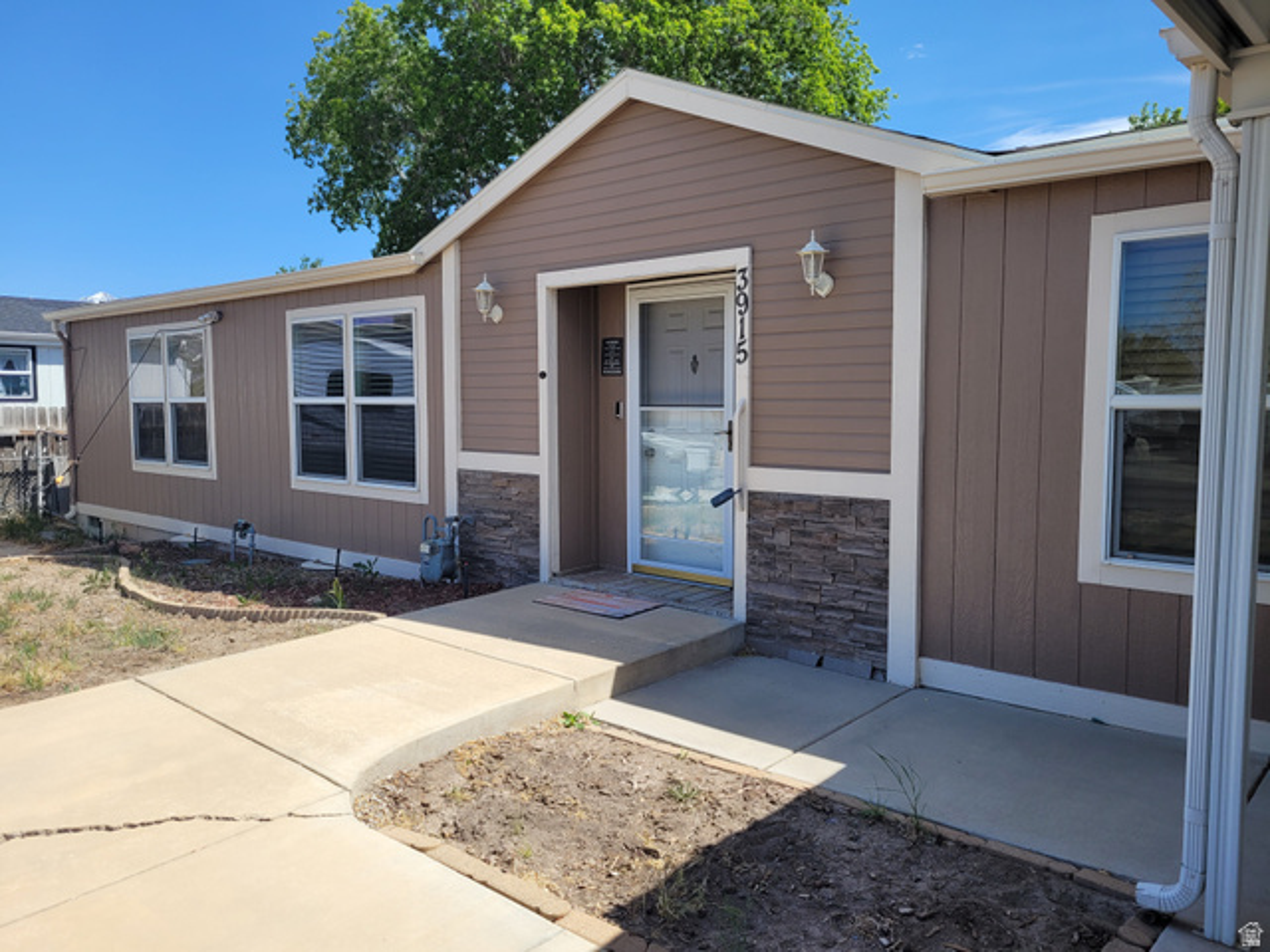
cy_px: 476
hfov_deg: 67.3
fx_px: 954
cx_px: 635
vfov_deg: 53.1
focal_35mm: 26
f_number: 1.8
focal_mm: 5.4
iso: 40
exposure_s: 1/1910
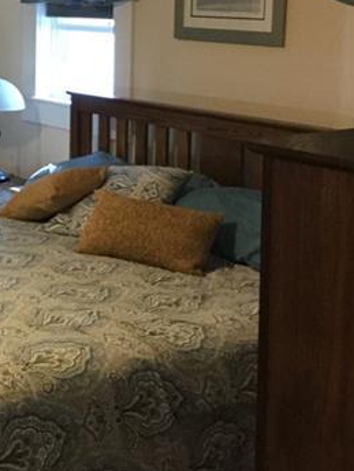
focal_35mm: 69
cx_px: -37
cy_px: 119
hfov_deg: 20.3
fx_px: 940
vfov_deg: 27.8
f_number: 2.4
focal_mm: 3.3
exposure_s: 1/20
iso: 200
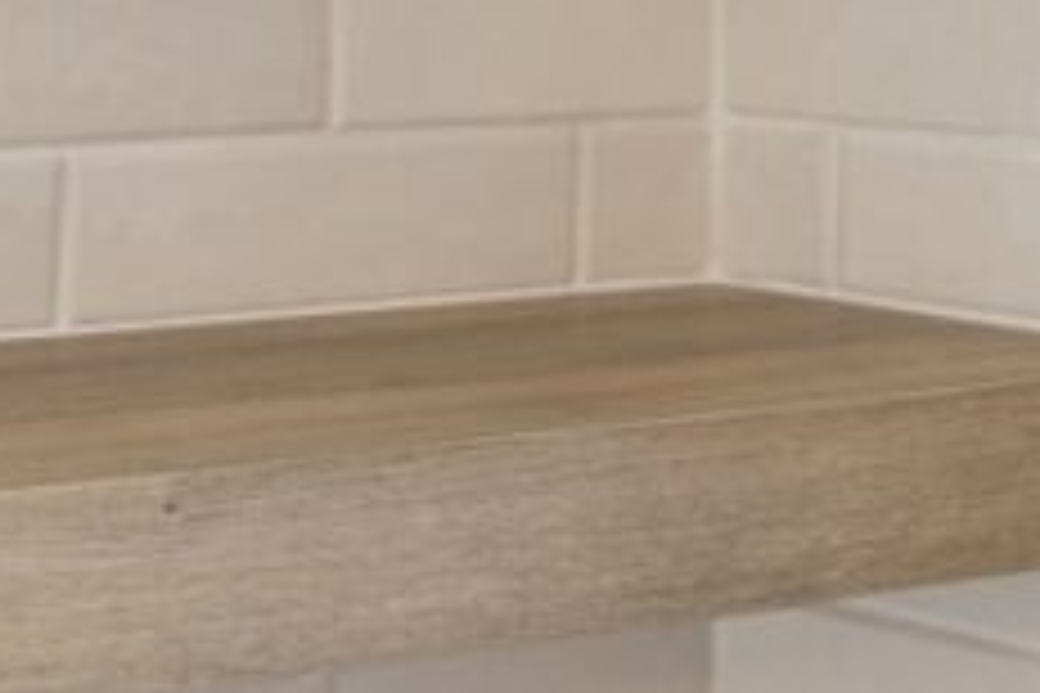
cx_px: -243
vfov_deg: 8.9
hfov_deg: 13.2
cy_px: -200
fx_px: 4362
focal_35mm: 151
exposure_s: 1/250
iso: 100
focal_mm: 34
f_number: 4.5
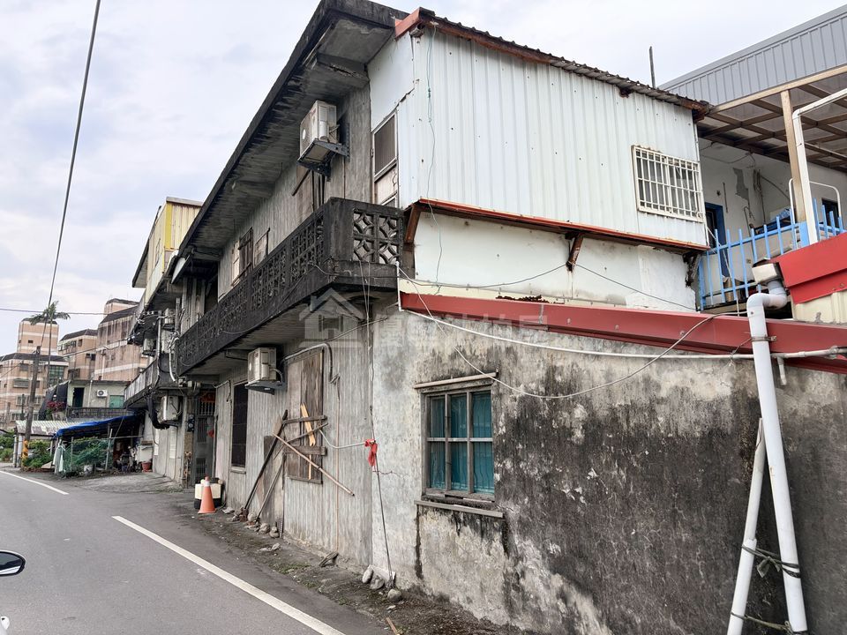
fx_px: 636
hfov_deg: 67.3
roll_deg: +1.7
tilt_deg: +11.0
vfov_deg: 53.1
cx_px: 424
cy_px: 318
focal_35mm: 26
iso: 50
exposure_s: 1/623
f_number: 1.6
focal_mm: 5.96
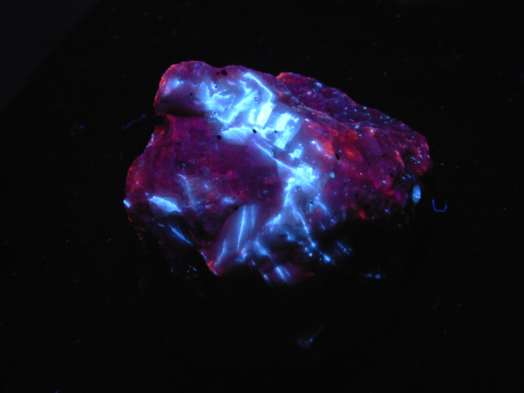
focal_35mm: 38
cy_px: 196
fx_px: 575
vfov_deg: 37.7
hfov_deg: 49.0
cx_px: 262
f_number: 2.9
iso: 200
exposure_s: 1
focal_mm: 6.3
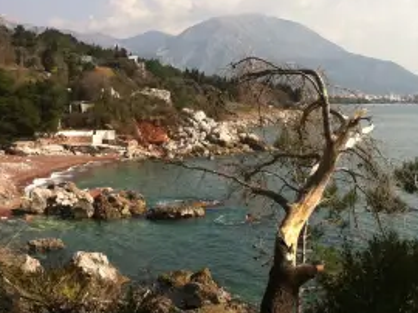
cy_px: 105
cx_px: 180
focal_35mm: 62
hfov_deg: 31.2
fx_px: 748
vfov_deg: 23.5
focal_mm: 3.85
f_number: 2.8
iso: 80
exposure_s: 1/1508
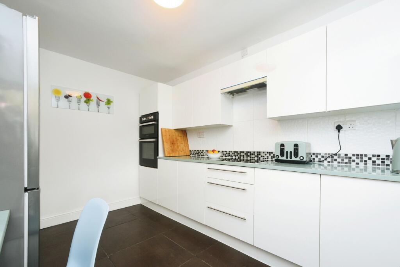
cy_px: 134
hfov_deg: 100.4
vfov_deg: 77.4
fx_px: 167
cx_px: 200
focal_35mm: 15
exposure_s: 1/10
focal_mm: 15
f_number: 11
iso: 640
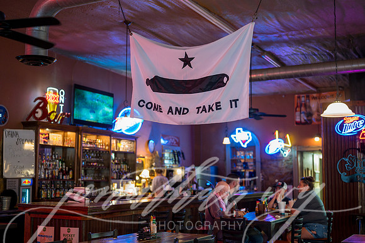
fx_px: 507
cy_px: 122
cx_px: 182
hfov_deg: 39.6
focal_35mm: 50
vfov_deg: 27.0
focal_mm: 50
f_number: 2
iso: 2500
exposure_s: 1/60
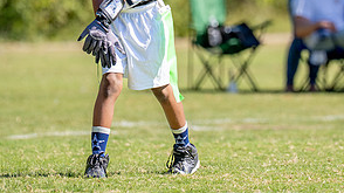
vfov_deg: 2.2
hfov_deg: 4.0
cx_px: 141
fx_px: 4978
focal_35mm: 546
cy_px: -15
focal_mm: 167
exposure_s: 1/2000
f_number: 2.8
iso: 160
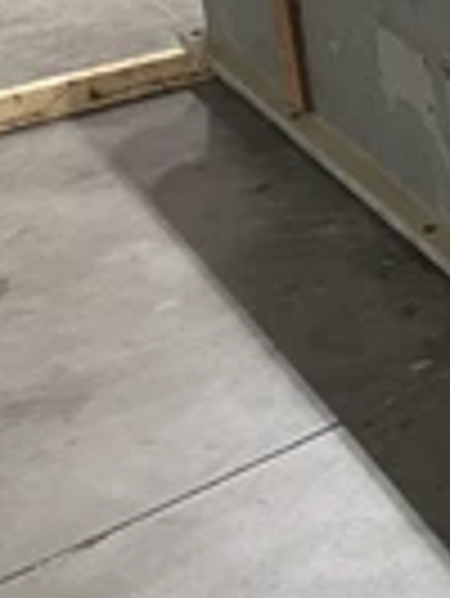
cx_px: 832
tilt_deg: -21.1
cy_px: 18
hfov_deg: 16.3
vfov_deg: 24.9
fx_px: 1298
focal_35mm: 75
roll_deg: -1.0
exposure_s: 1/60
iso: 400
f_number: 1.6
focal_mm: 5.1
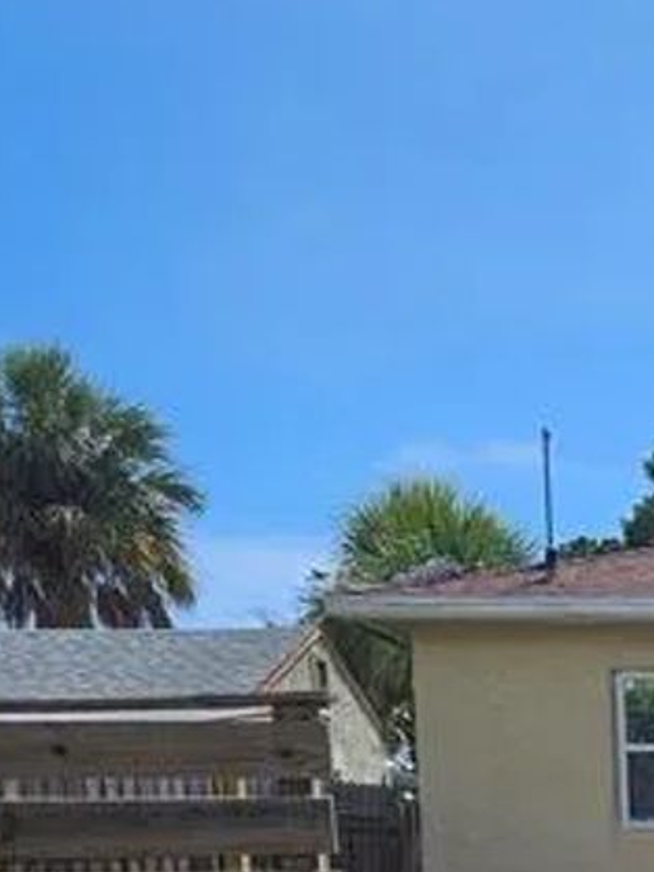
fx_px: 1890
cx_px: 948
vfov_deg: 23.0
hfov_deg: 17.8
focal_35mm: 75
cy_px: 1142
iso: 25
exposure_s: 1/2359
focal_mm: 5.4
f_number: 1.8
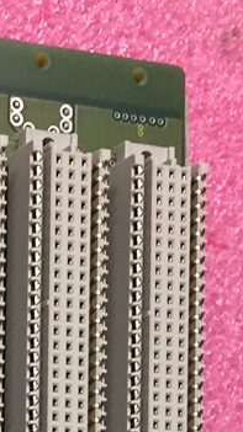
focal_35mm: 147
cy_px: 718
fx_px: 1687
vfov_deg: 13.5
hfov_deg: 7.9
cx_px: -243
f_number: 2.2
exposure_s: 1/30
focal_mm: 4.15
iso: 125
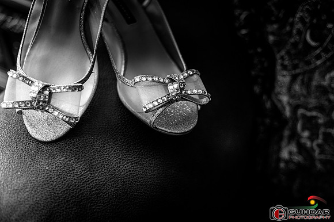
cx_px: 167
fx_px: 464
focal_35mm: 50
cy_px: 111
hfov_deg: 39.6
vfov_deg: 27.0
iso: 800
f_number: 2
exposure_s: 1/250
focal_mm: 50
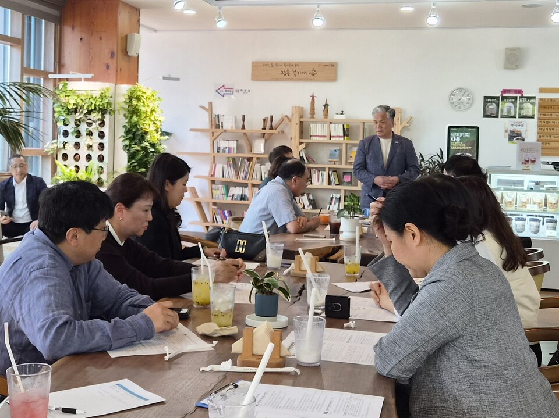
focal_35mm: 23
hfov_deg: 74.0
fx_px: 371
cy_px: 209
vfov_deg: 58.8
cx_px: 280
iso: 50
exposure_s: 1/120
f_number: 1.8
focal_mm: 5.4
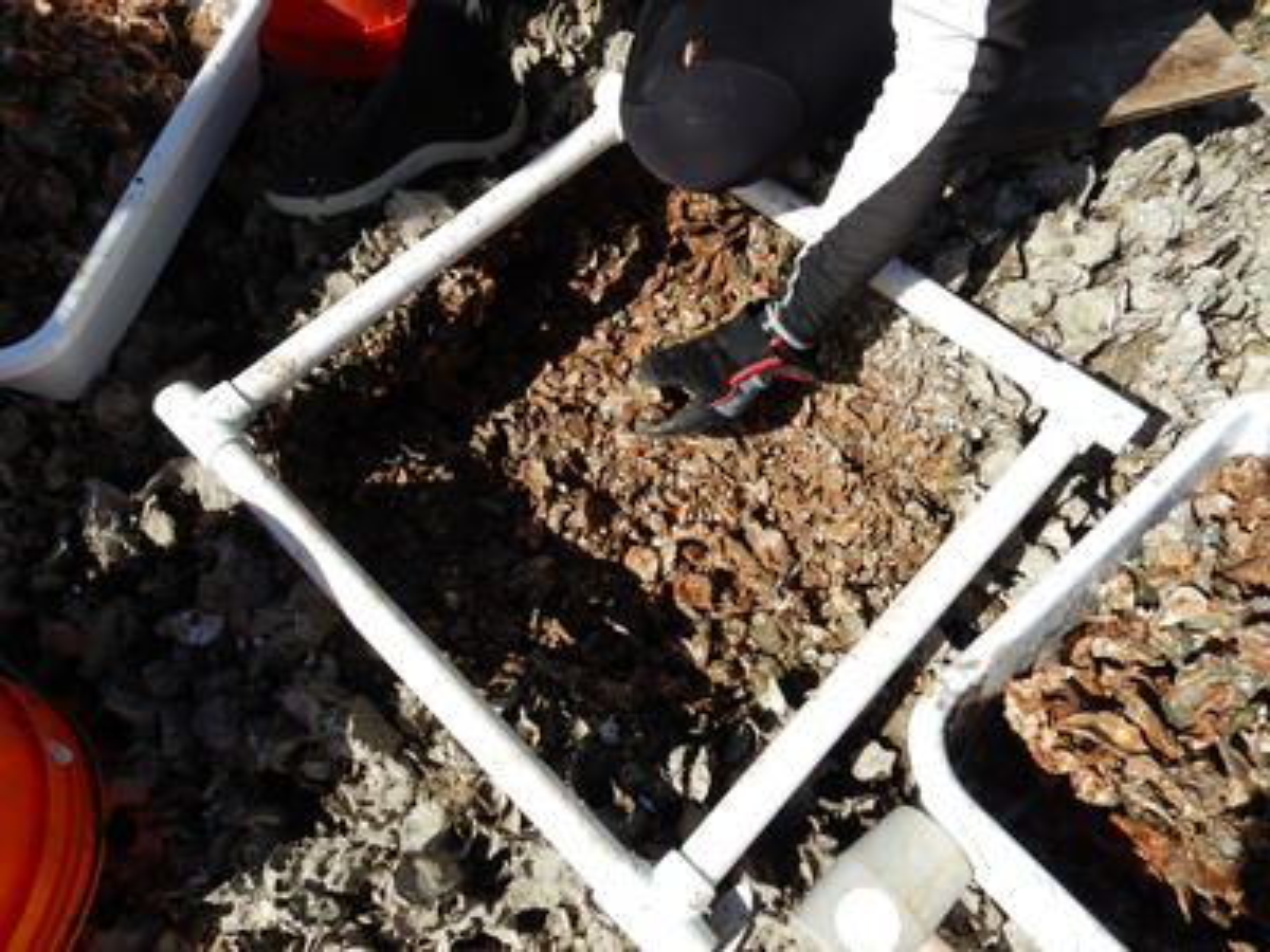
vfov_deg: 56.8
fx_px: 881
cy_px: 476
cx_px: 635
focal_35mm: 24
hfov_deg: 71.6
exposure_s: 1/800
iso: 125
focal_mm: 4.3
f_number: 4.1
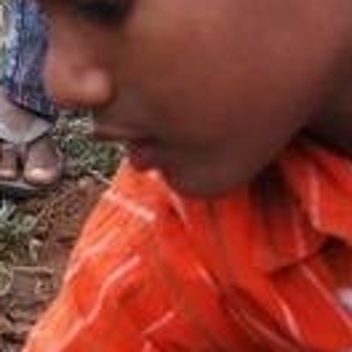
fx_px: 2048
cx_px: -200
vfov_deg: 9.8
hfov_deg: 9.5
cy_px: 263
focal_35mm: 178
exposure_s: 1/60
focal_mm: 18
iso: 200
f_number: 4
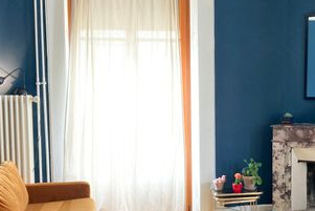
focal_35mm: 58
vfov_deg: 23.3
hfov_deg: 34.2
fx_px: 508
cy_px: 144
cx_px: 205
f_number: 1.8
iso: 400
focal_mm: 3.99
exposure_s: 1/35
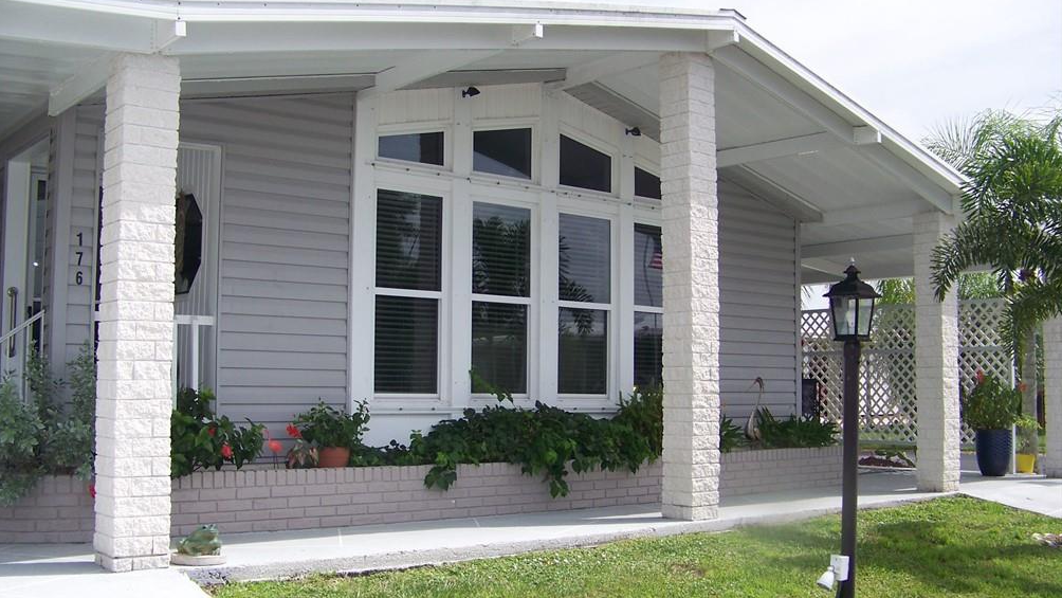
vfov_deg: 29.7
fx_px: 1127
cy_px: 311
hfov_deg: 50.5
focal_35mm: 40
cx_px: 523
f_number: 2.8
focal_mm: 5.85
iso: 64
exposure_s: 1/1000
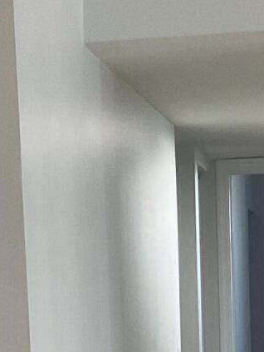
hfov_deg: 10.8
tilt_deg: -9.3
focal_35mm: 137
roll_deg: +2.4
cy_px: 498
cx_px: 179
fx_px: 1391
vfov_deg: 13.7
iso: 64
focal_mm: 3
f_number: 1.8
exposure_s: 1/60
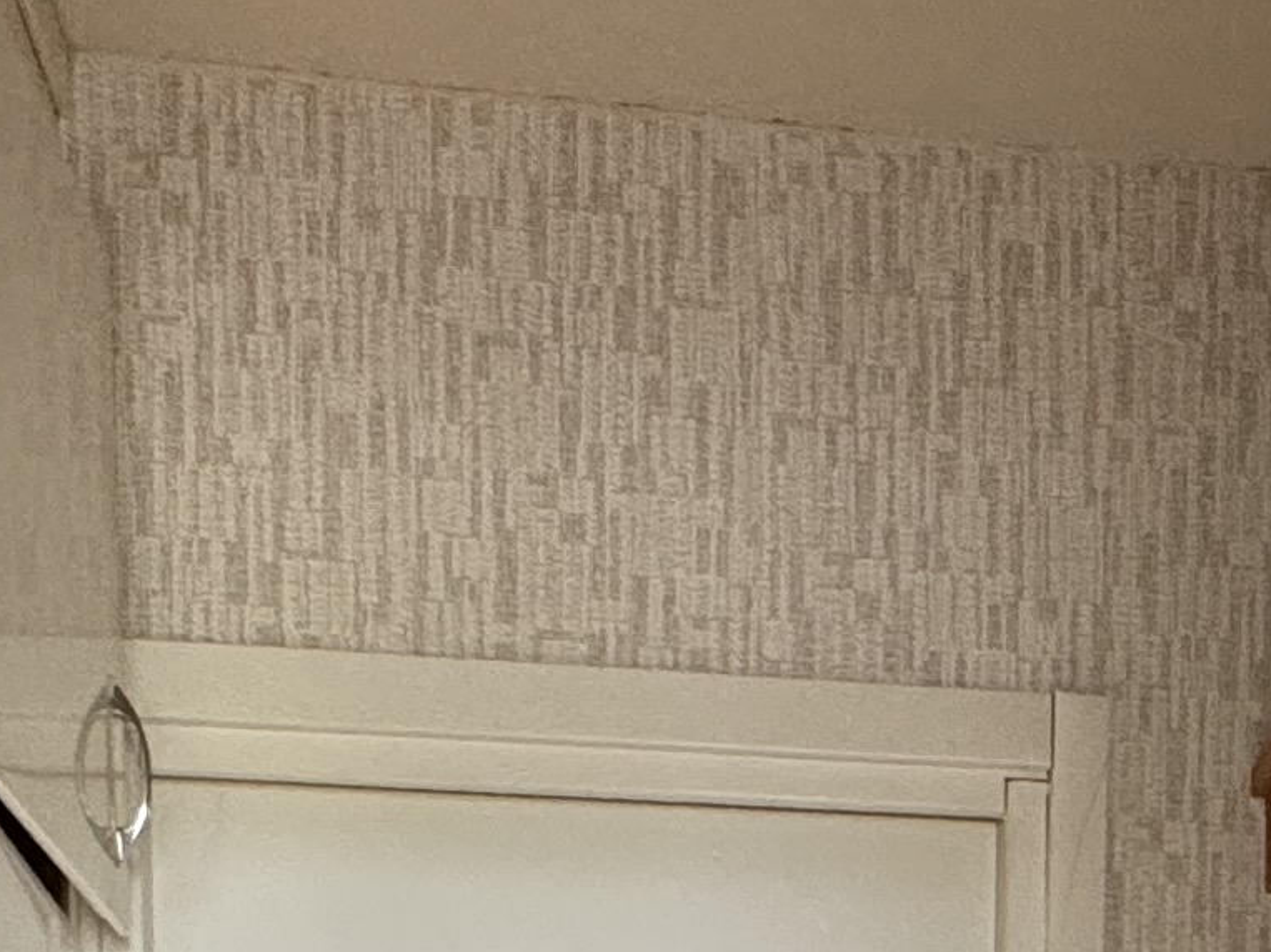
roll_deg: -0.4
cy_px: 1952
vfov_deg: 15.5
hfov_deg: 25.9
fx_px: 2717
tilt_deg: -6.3
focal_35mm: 74
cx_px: 1019
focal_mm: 2.22
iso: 250
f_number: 2.2
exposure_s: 1/99
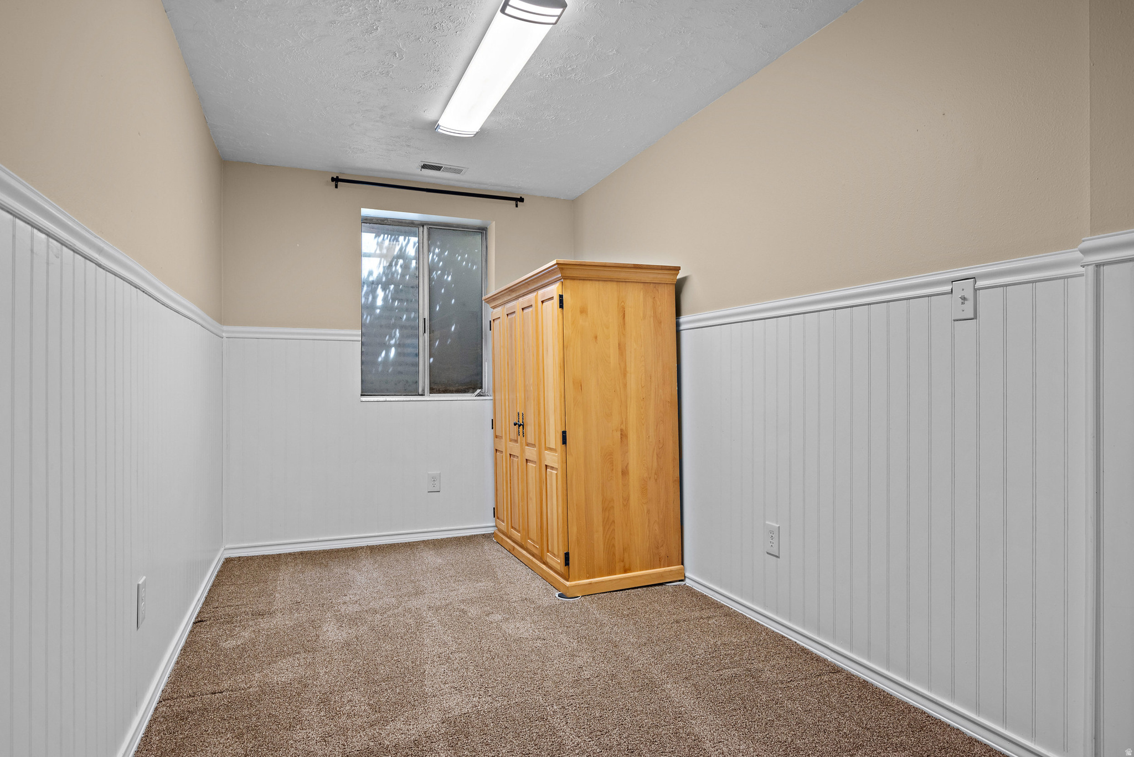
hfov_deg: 84.0
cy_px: 378
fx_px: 630
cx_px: 567
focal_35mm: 20
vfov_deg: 62.0
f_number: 8
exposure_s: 1/2
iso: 500
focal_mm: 20
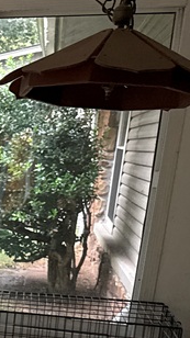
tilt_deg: -13.1
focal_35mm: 87
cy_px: 300
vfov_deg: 23.8
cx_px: -311
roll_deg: -1.9
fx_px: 780
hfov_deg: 11.0
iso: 200
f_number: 1.78
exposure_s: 1/104
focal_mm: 6.76
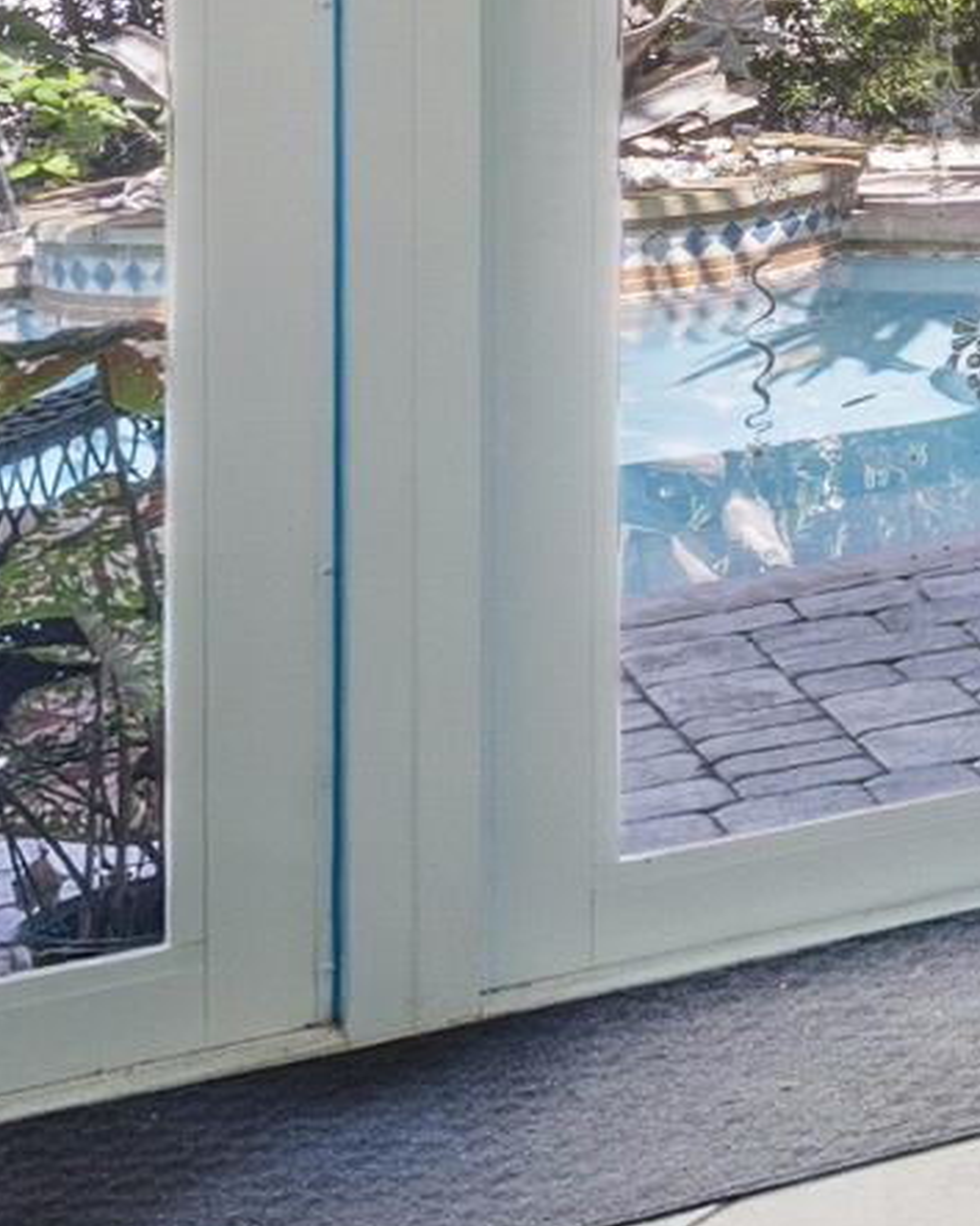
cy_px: -266
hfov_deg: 10.1
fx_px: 3229
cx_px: 3245
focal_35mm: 89
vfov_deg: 20.1
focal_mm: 14
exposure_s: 1.6
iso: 250
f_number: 9
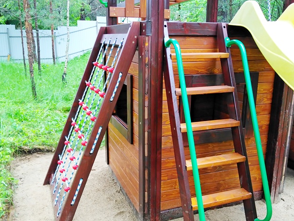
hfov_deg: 55.3
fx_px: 280
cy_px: 121
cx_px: 150
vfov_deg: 42.9
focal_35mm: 33
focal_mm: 3.63
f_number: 1.8
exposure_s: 1/60
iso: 112
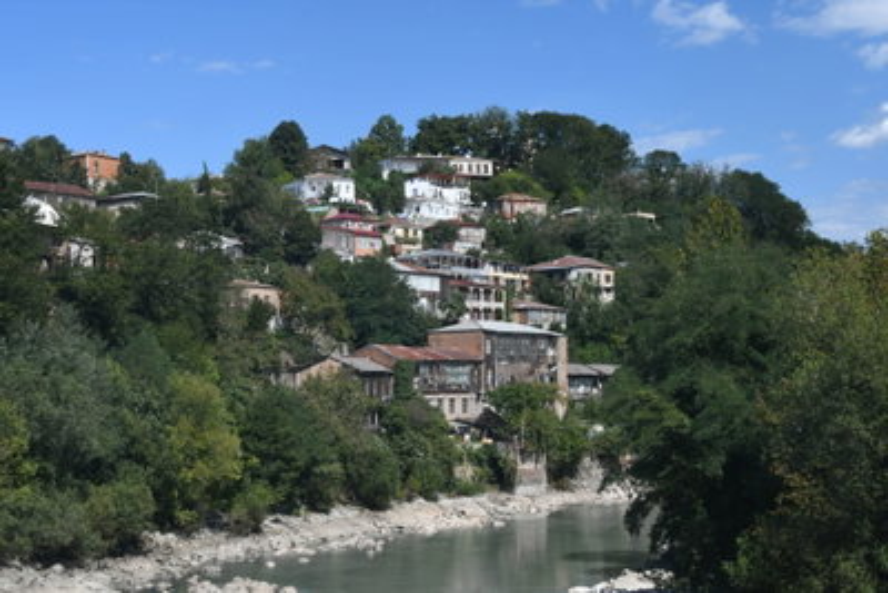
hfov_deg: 33.4
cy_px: 296
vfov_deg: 22.6
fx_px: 1480
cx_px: 444
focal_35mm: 60
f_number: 8
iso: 100
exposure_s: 1/80
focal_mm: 40
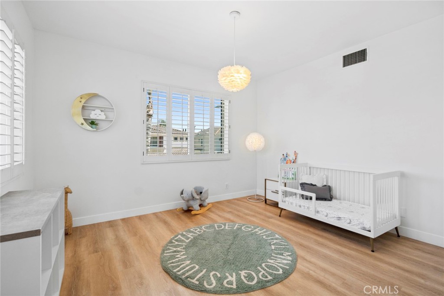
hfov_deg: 96.8
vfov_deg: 73.7
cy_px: 148
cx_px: 222
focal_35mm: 16
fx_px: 197
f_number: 8
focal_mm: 16
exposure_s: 1/30
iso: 200
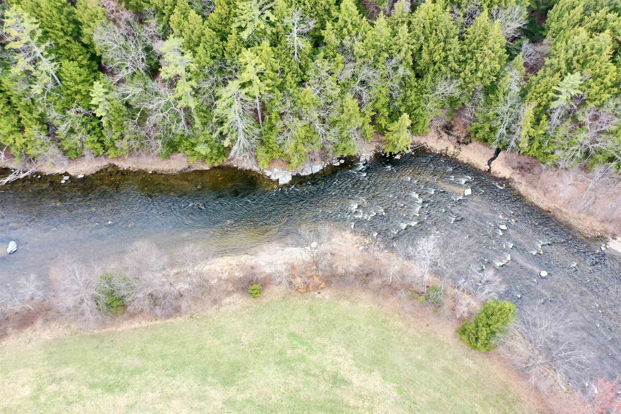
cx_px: 310
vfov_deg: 46.4
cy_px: 207
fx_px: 483
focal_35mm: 28
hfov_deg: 65.5
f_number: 3.5
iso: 100
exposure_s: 1/60
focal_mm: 10.26
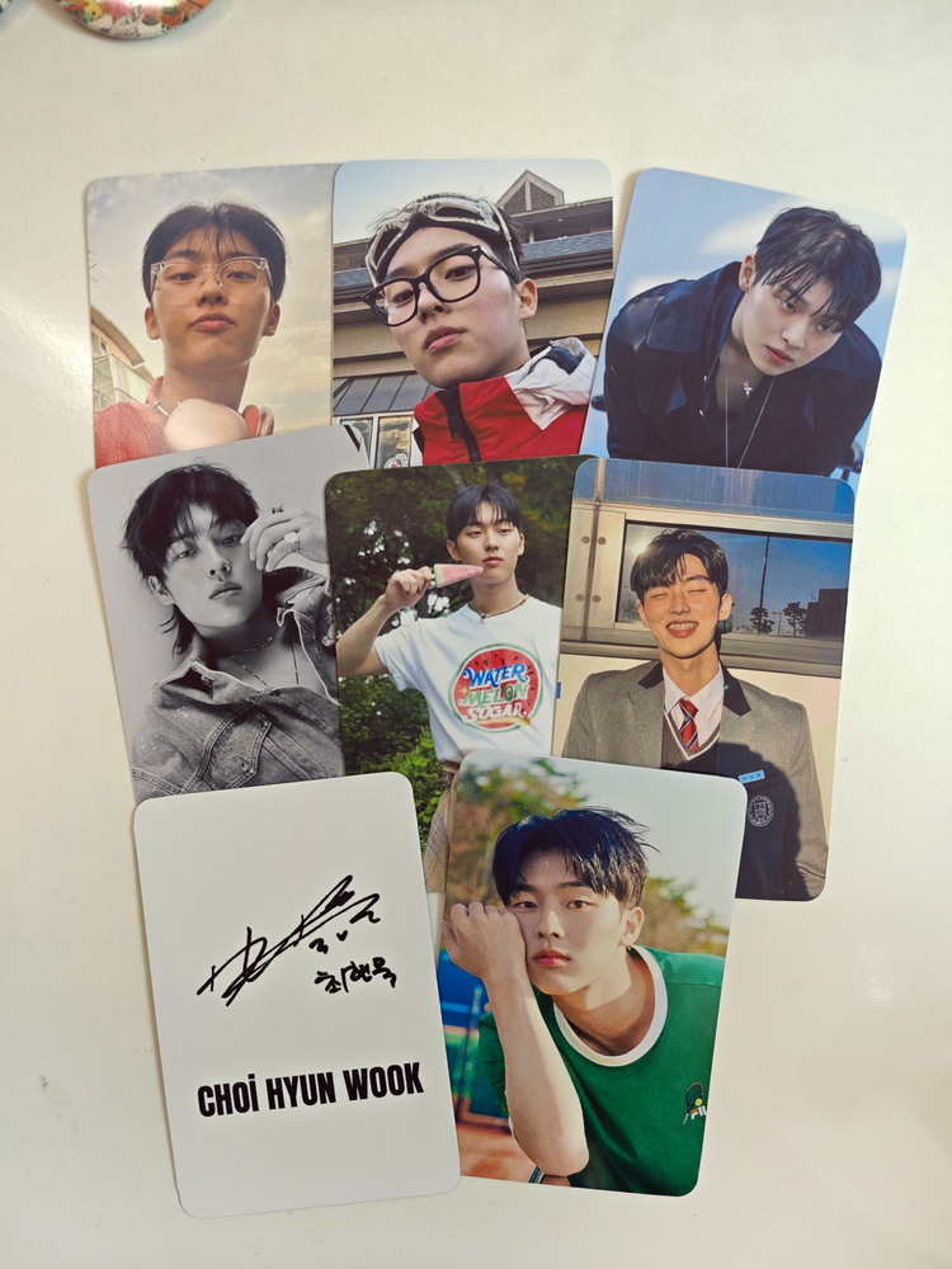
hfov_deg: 58.9
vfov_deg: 73.9
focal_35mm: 23
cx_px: 476
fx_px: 843
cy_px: 634
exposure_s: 1/50
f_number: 2.8
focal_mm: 8.72
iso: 250
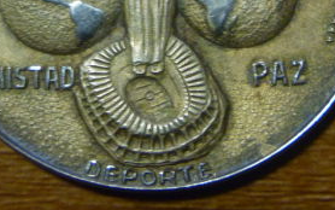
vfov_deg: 15.7
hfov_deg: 25.8
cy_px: -48
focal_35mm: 80
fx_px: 731
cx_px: 160
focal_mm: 6.3
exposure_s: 1/10
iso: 400
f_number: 3.5
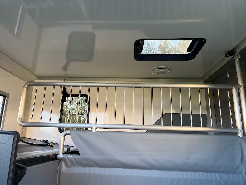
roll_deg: -0.8
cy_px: 92
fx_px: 185
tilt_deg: +12.4
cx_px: 123
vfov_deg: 53.1
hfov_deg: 67.3
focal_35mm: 26
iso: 32
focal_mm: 5.1
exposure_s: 1/126
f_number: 1.6
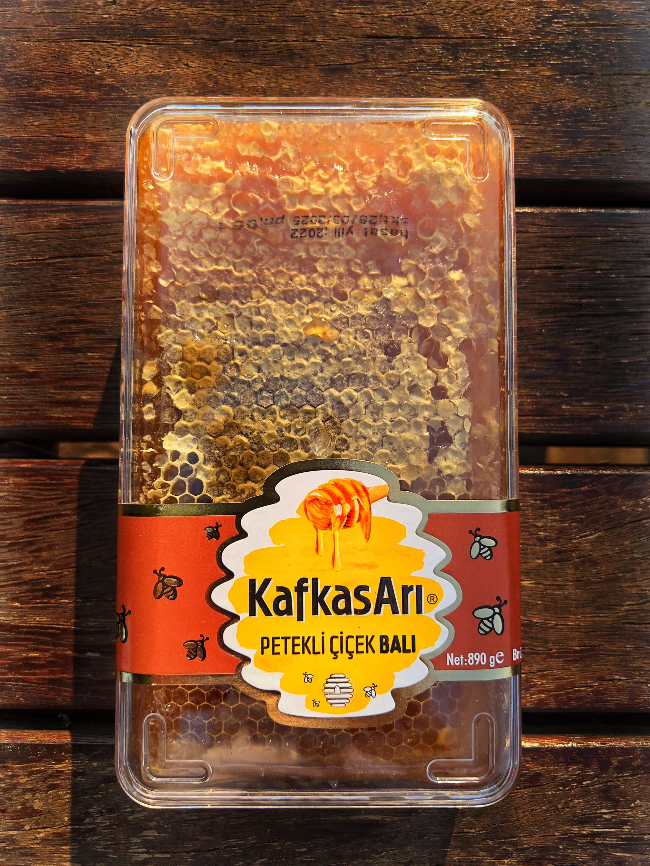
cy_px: 433
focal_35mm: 26
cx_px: 325
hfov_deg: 53.1
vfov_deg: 67.3
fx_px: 651
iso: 50
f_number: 1.5
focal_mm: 5.7
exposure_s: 1/1575
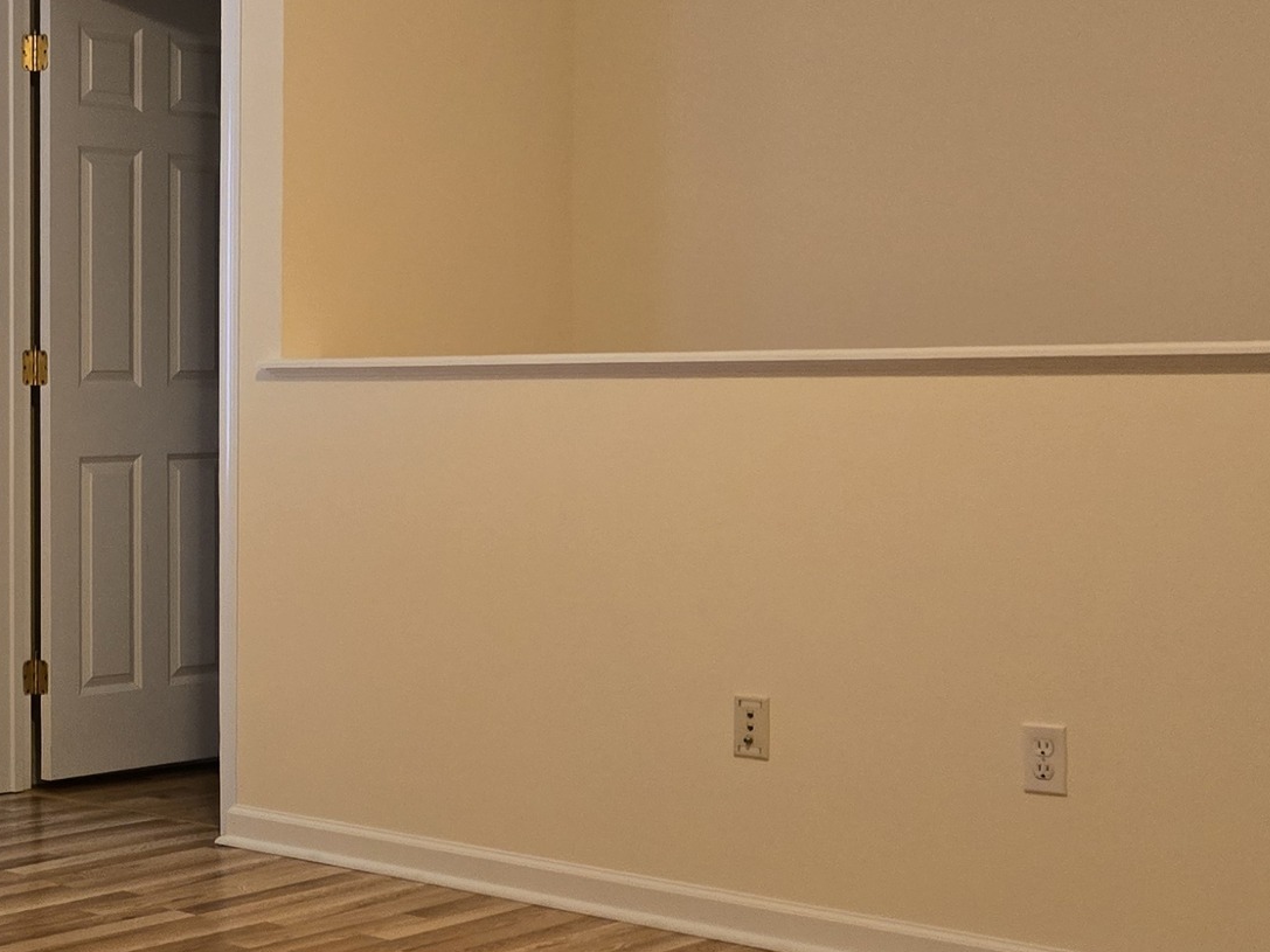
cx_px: -49
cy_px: 505
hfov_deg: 27.8
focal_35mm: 65
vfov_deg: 22.6
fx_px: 2384
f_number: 1.8
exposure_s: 1/120
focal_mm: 5.4
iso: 400
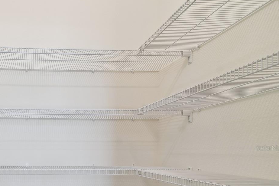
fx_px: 201
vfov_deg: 47.0
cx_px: 41
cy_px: 148
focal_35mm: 26
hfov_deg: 61.3
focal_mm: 10
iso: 100
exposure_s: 1/6
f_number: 7.1
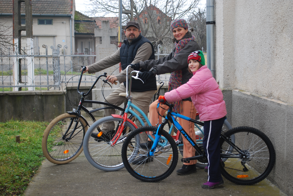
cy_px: 98
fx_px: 538
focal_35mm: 66
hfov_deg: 30.5
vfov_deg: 20.7
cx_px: 146
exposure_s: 1/40
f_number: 5.3
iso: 200
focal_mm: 44
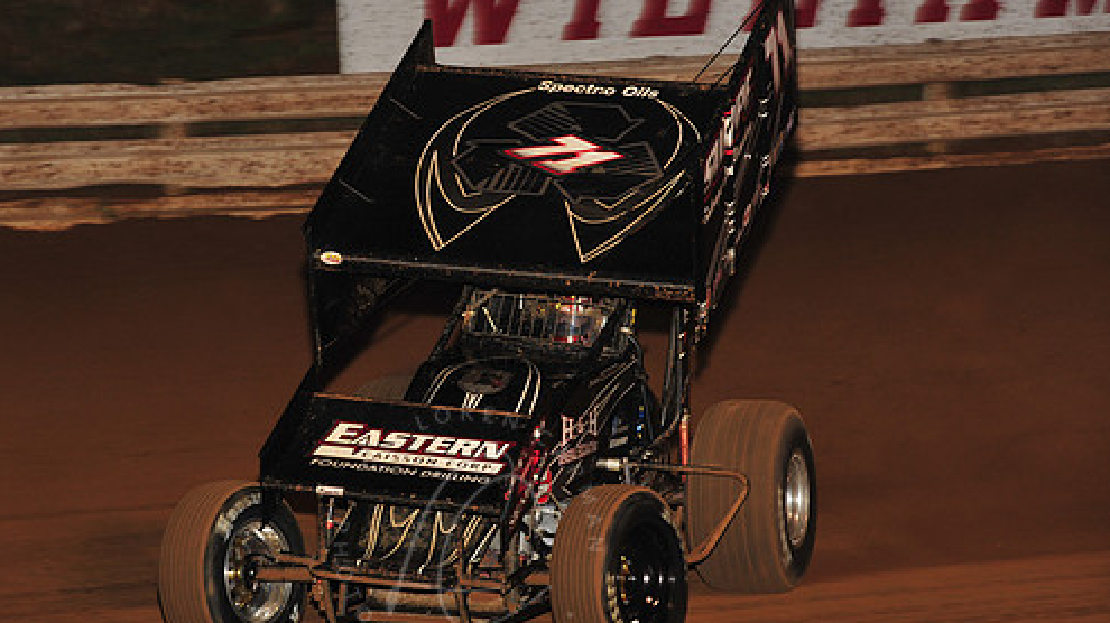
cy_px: 334
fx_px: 5237
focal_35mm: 178
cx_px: 466
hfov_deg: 12.1
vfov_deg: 6.8
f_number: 7.1
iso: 1000
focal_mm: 145
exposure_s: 1/320
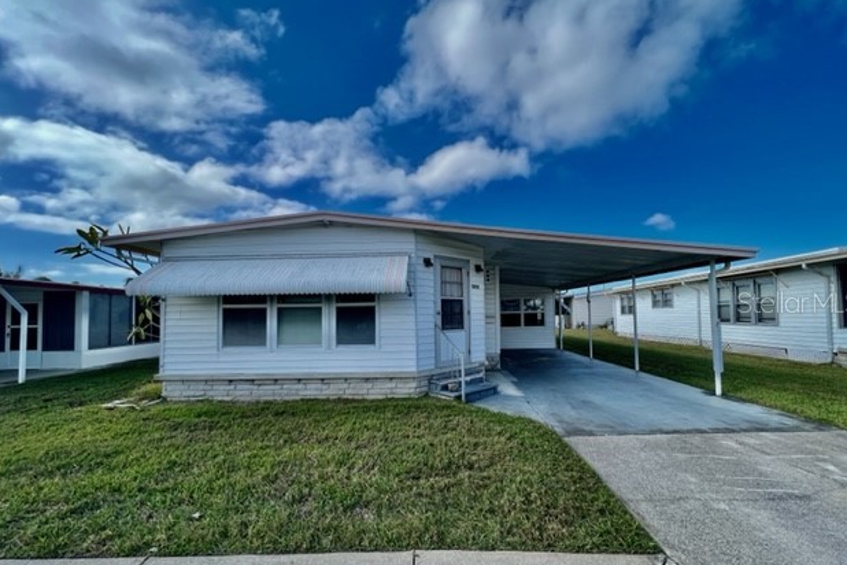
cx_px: 428
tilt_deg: +1.3
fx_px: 329
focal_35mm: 14
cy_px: 302
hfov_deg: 104.3
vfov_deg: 81.1
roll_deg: +0.9
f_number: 1.8
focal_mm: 1.57
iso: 32
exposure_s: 1/1393
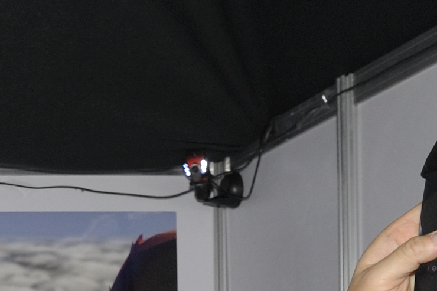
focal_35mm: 115
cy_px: 584
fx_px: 1396
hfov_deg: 16.3
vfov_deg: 10.9
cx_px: -215
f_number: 4
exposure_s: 1/60
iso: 800
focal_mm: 20
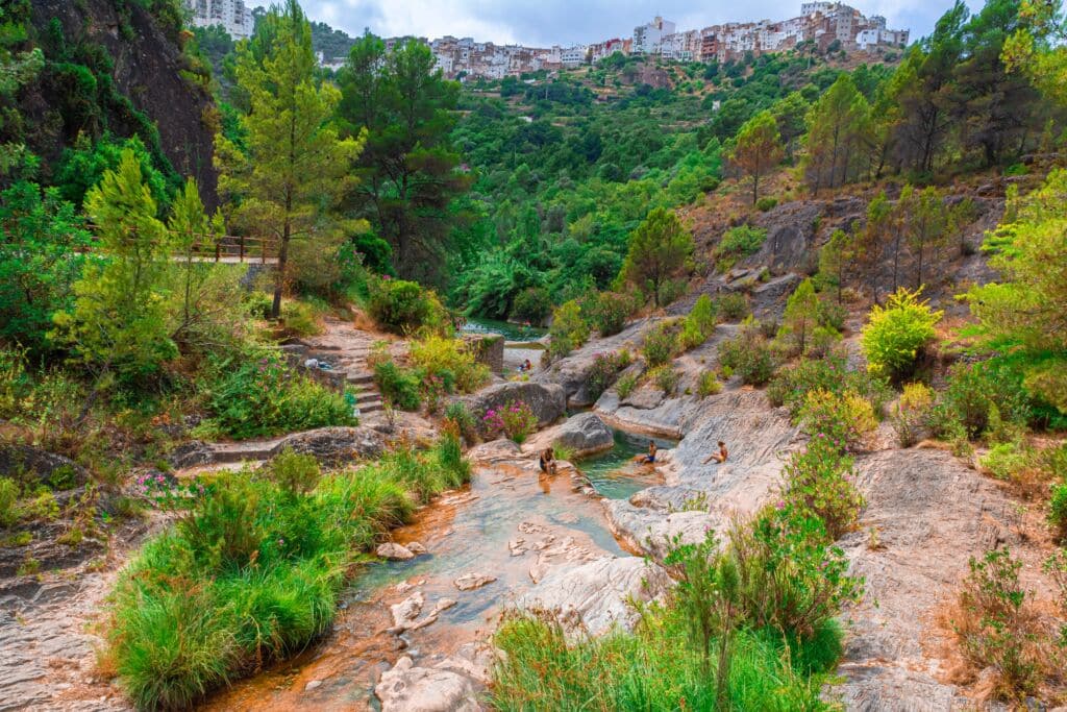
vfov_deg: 47.9
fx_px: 800
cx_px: 534
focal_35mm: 27
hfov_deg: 67.4
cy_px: 356
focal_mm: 18
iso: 640
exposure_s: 1/1000
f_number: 10
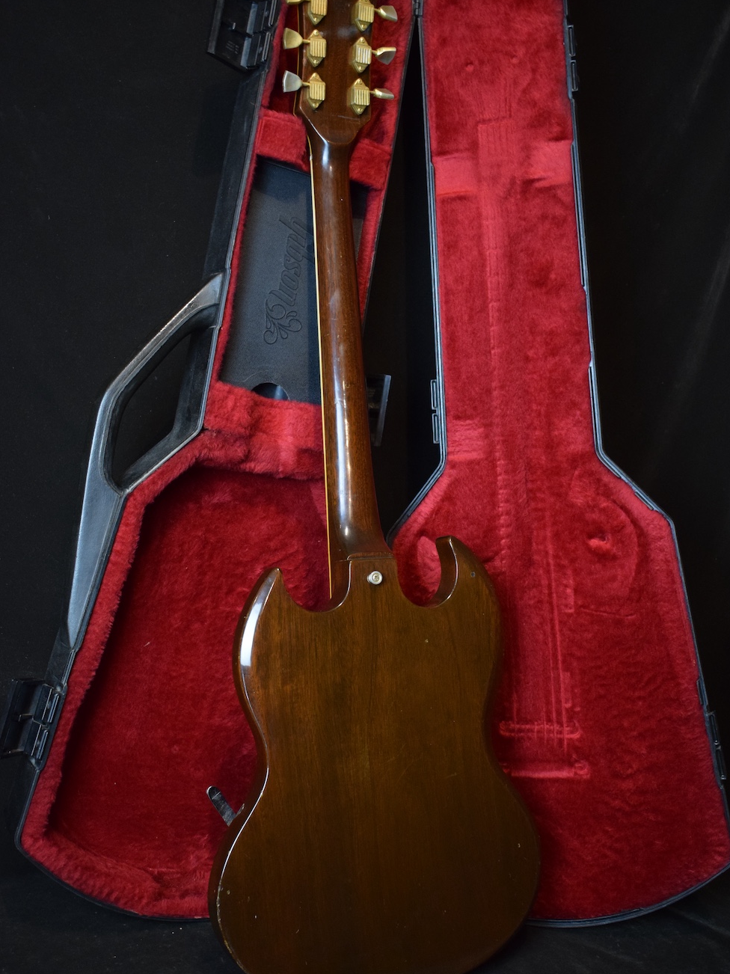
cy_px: 503
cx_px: 361
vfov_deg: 45.2
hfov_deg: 34.7
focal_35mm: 42
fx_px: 1169
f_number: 4
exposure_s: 1/30
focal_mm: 25
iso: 1800
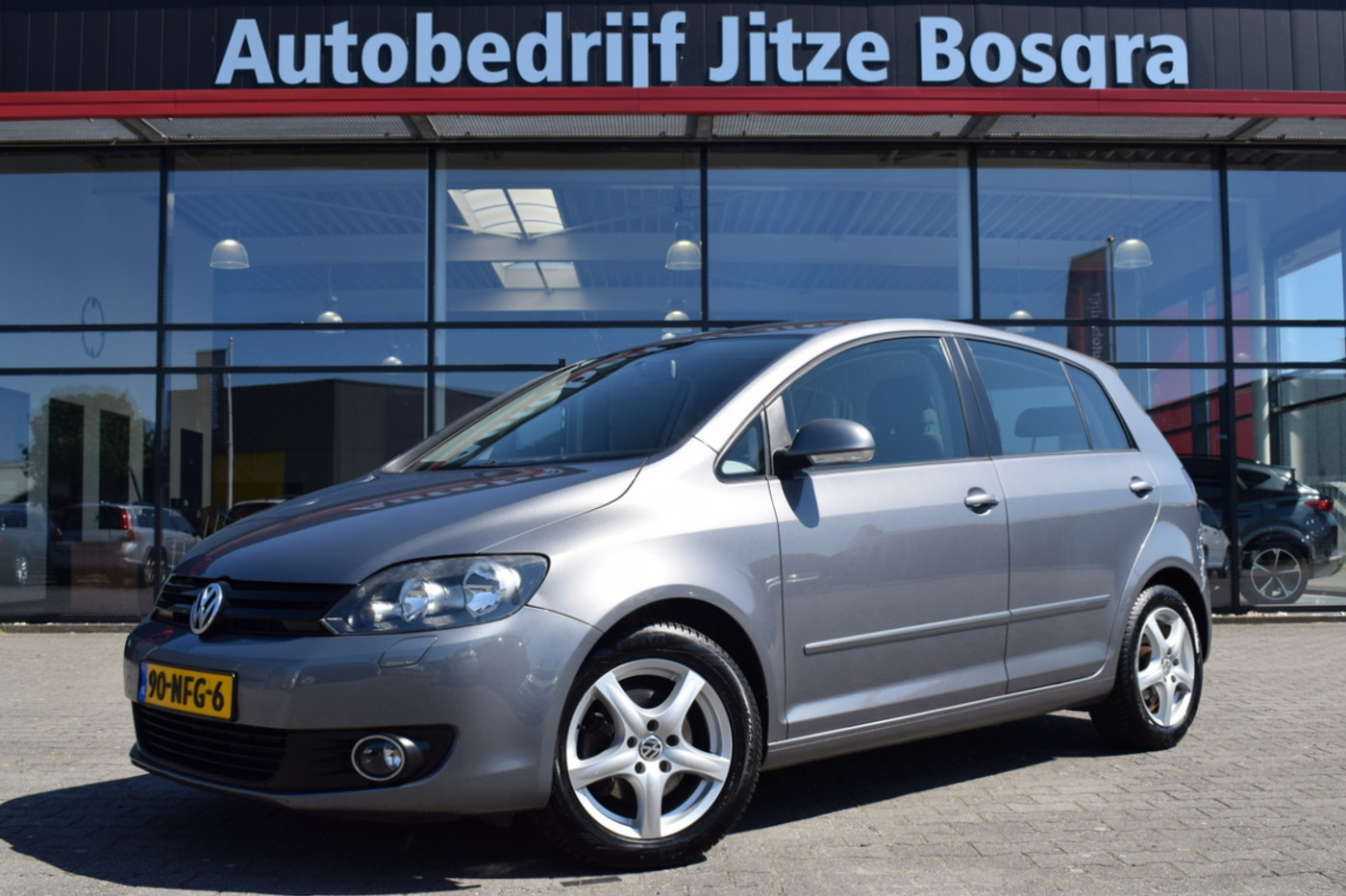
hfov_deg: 49.6
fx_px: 1458
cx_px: 673
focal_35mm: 39
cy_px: 448
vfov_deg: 34.2
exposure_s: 1/400
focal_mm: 26
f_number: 10
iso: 200
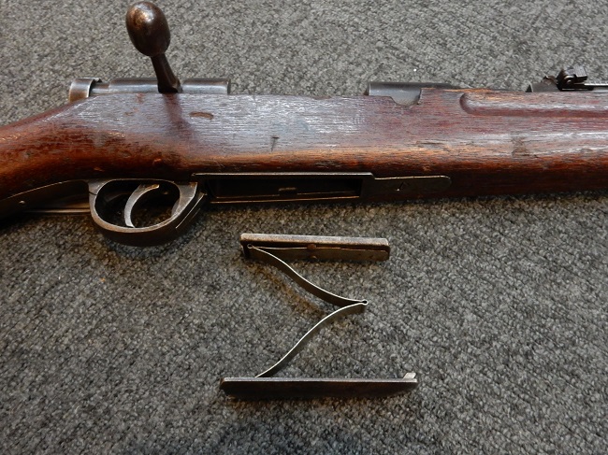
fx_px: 527
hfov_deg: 60.0
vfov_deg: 46.8
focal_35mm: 30
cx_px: 304
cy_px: 228
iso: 500
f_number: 4
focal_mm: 5.4
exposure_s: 1/8
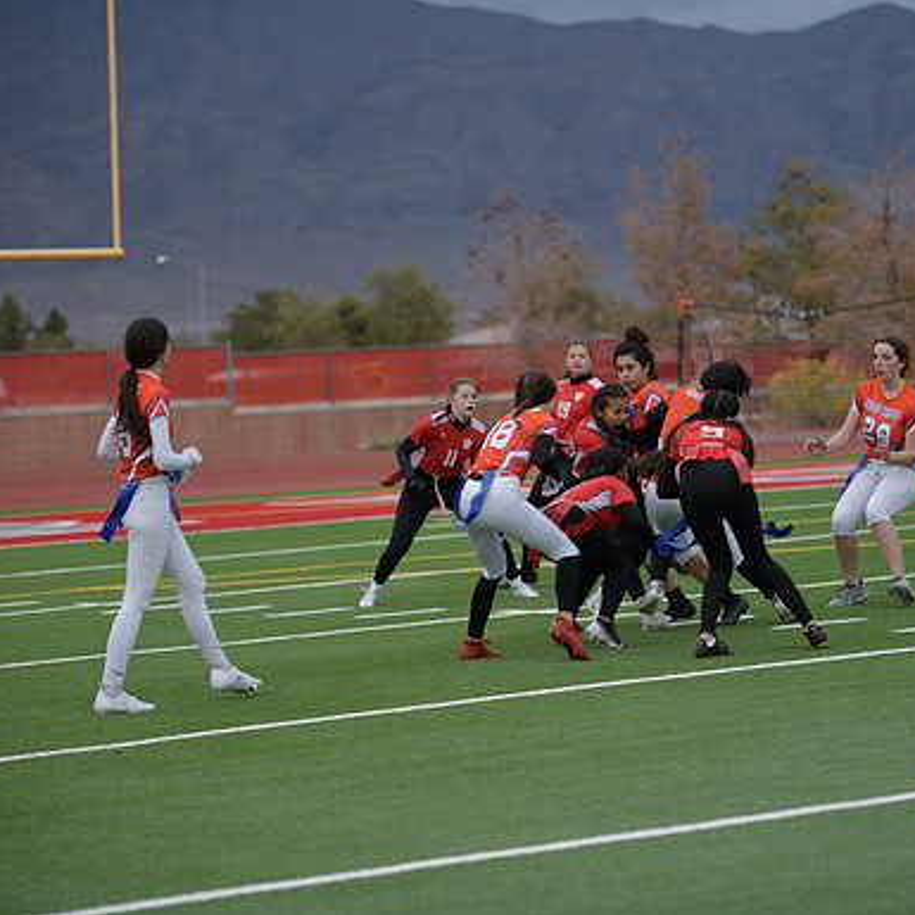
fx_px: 4217
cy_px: 458
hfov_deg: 12.4
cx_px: 530
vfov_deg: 12.4
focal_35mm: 141
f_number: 2.8
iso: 110
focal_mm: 110
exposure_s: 1/200
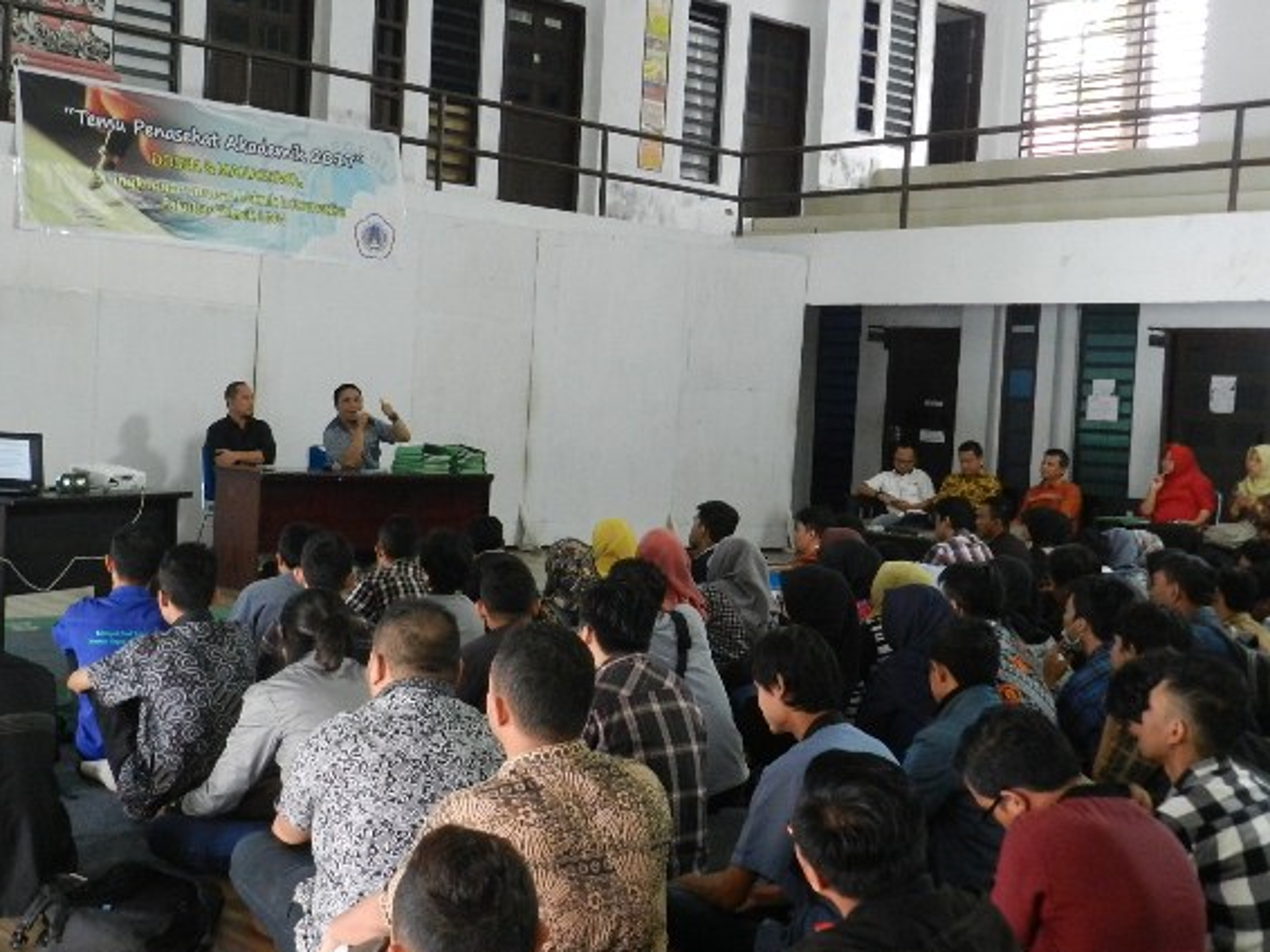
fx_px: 1577
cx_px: 590
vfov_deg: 33.6
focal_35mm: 43
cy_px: 483
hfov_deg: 43.8
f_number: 4
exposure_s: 1/10
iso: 800
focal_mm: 6.7
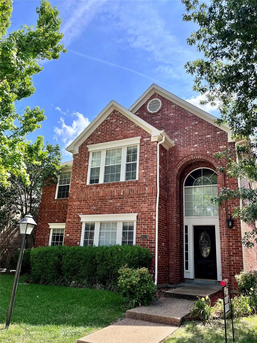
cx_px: 128
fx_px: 257
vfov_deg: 67.3
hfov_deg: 53.1
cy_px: 172
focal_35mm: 26
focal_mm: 5.1
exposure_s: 1/2825
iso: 50
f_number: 1.6
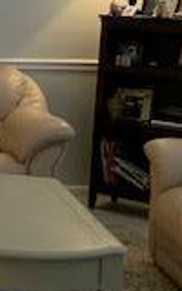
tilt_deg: -9.6
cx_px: -166
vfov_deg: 18.9
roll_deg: -0.2
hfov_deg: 11.0
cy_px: 127
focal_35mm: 110
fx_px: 873
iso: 250
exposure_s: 1/60
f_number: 1.8
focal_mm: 4.25
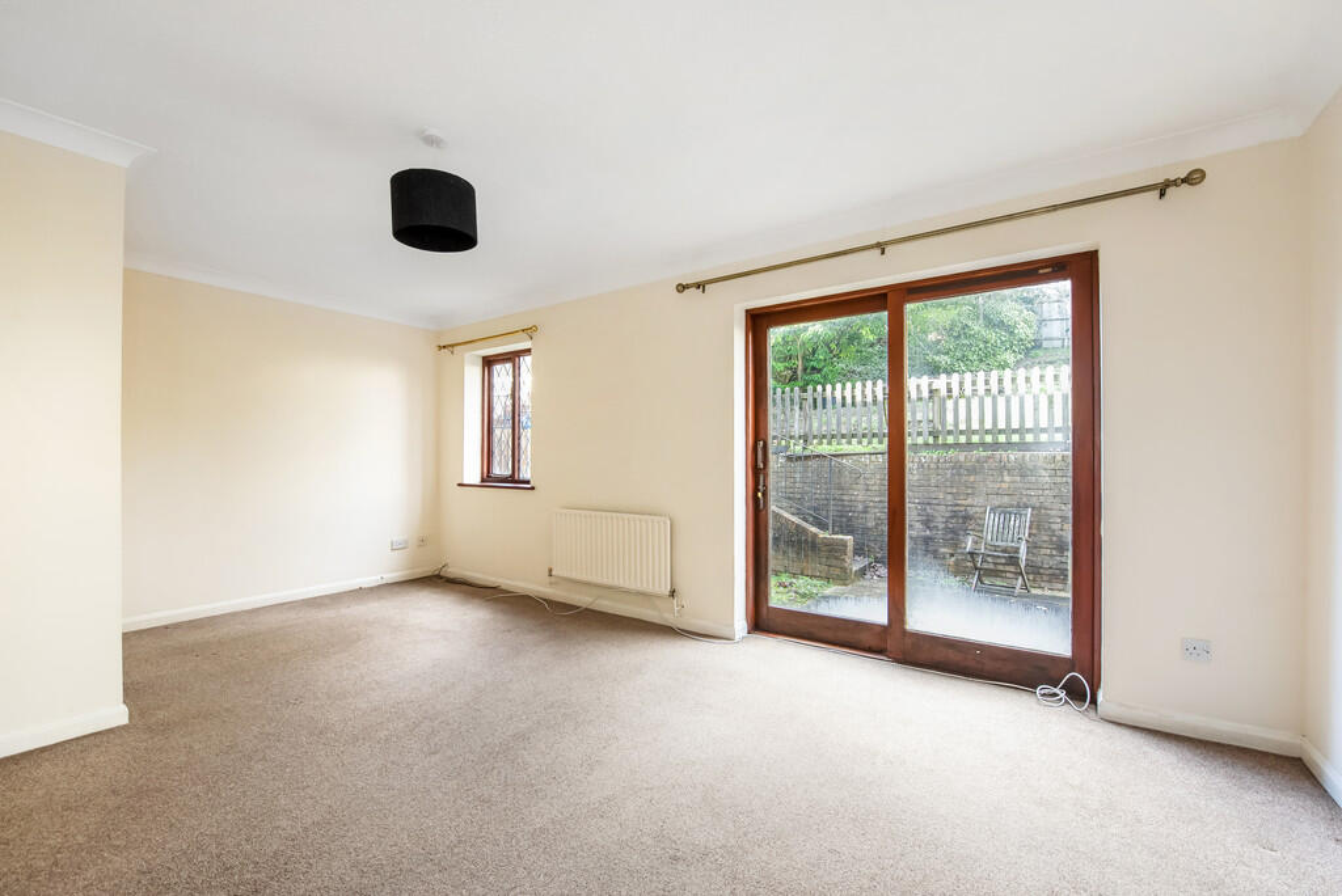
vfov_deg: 81.3
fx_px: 522
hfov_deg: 104.2
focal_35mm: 14
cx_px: 671
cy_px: 448
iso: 400
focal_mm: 14
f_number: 7.1
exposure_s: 1/20
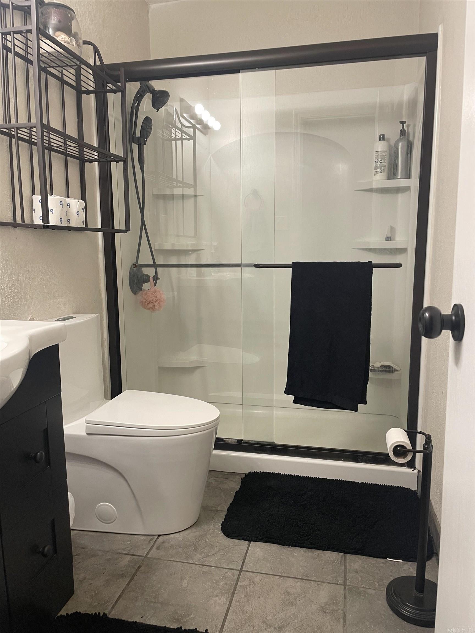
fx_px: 476
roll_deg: +0.1
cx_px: 238
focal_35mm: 26
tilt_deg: -9.1
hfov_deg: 53.1
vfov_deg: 67.3
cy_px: 316
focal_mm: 4.2
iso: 100
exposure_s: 1/60
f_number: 1.6
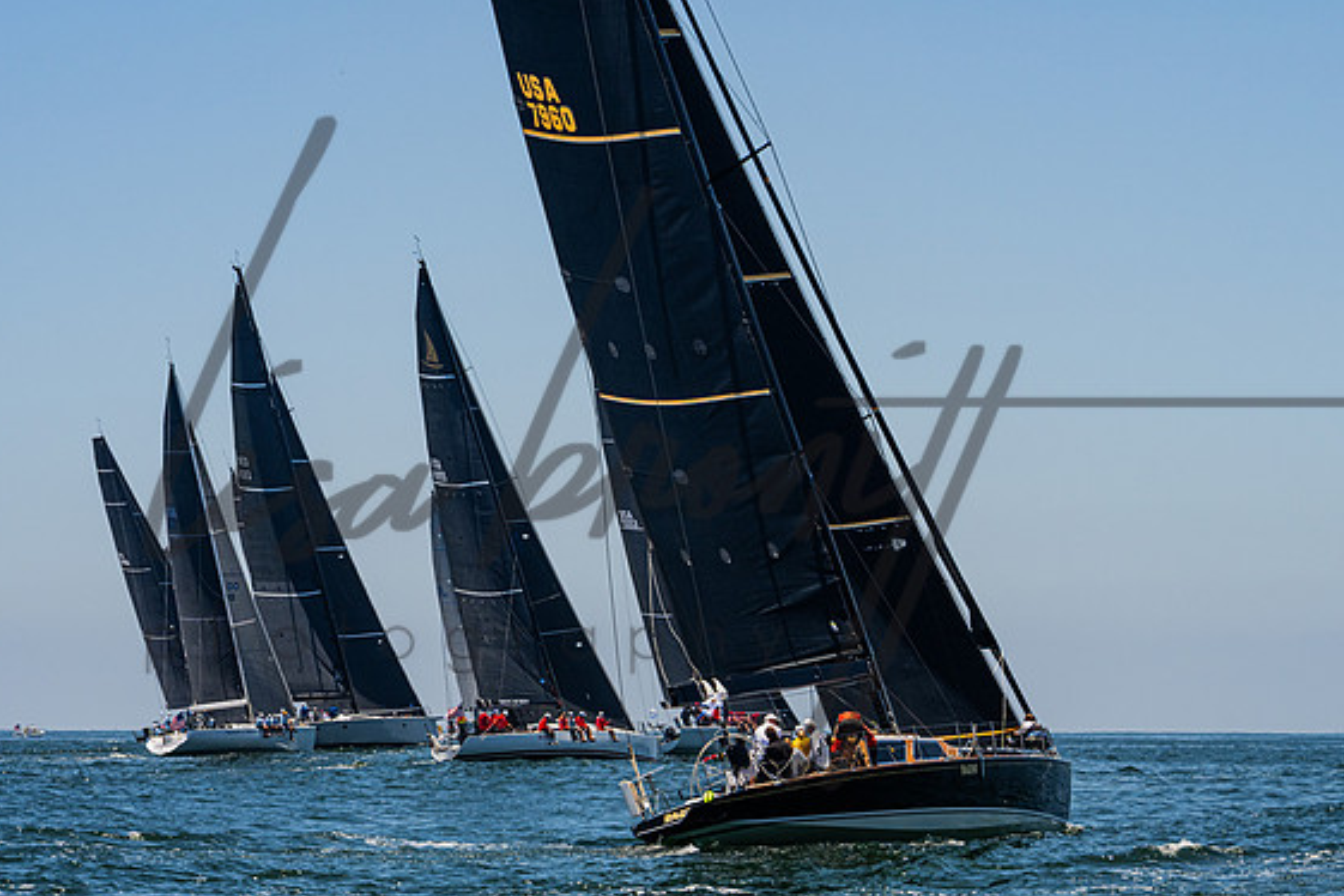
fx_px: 5450
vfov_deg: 9.4
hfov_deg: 14.1
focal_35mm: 146
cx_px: 681
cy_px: 500
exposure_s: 1/2500
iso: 500
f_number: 8
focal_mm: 105
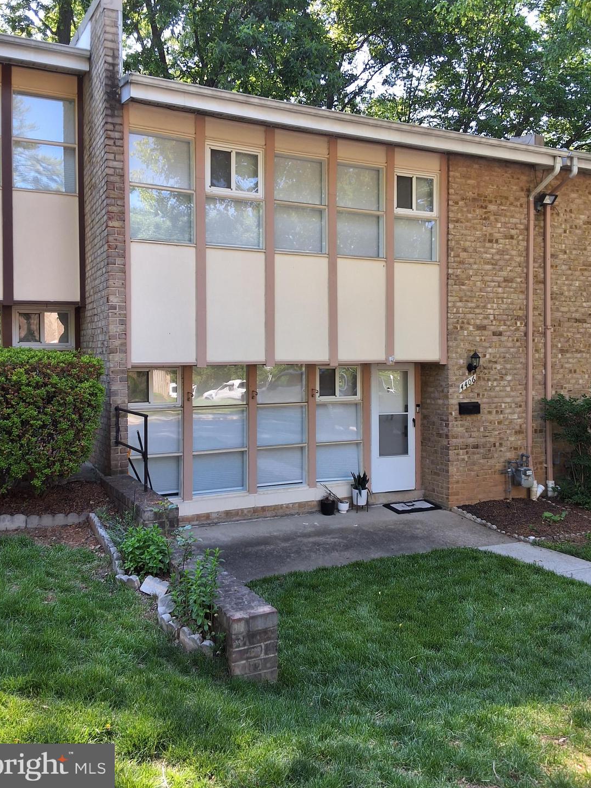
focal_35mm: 30
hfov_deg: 46.8
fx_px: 683
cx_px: 294
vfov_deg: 59.9
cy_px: 367
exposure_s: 1/164
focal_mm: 2.91
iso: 32
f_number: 1.9
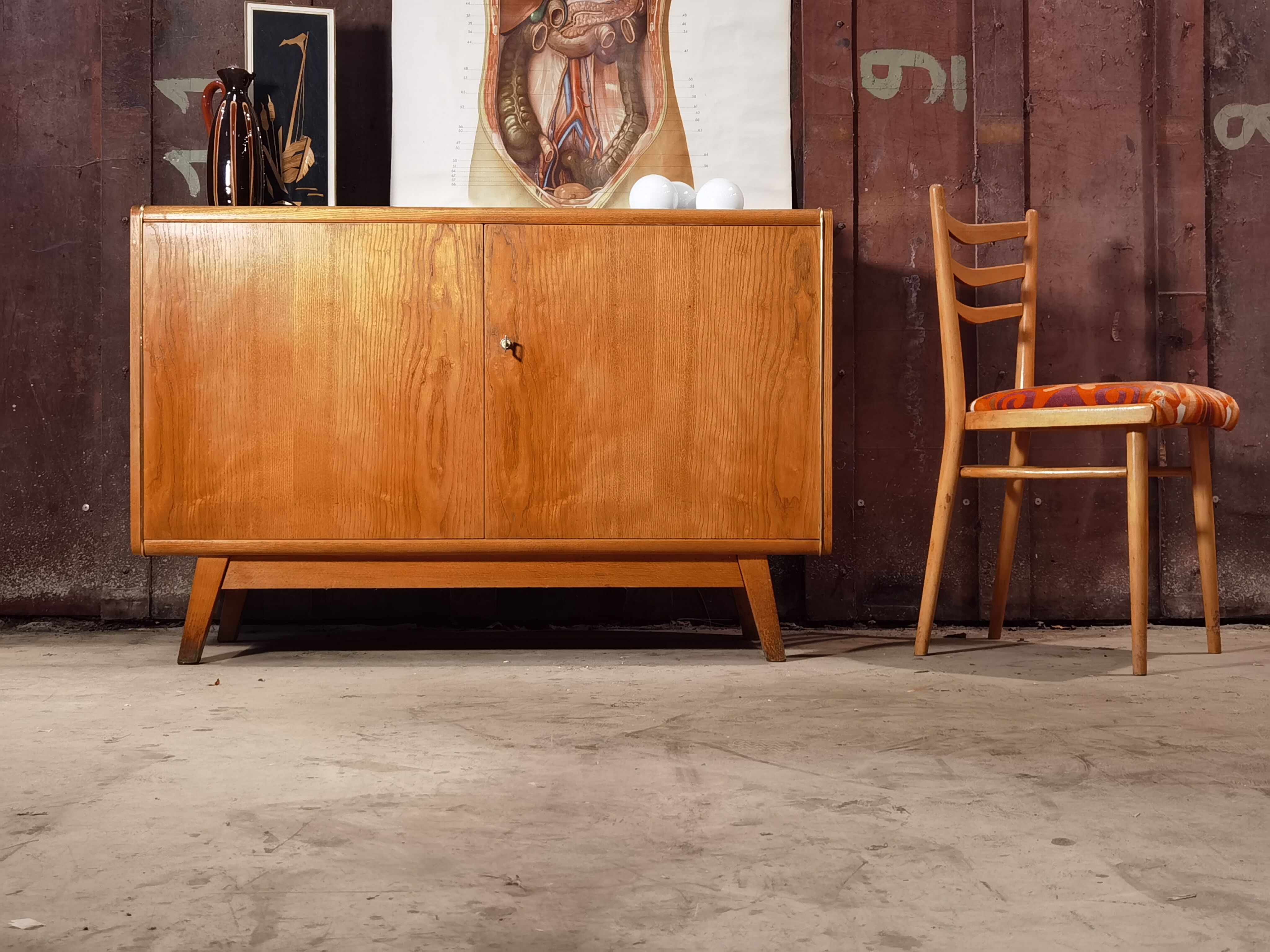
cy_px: 476
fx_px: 1651
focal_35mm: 45
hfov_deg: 42.1
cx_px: 635
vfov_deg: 32.2
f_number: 1.9
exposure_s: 1/50
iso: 160
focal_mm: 6.71
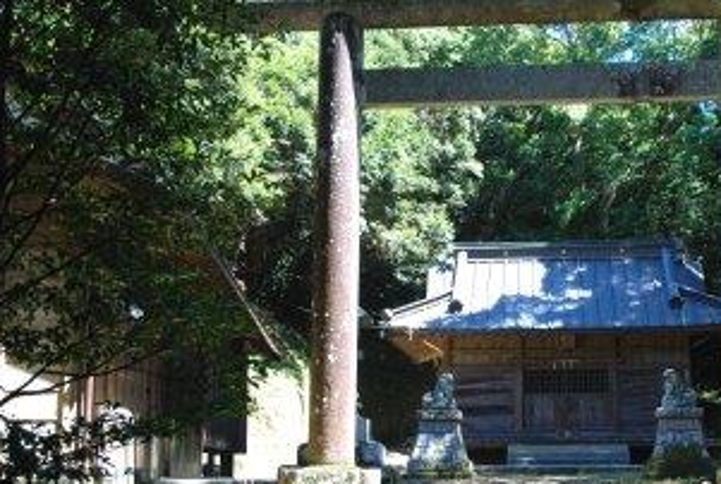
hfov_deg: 34.3
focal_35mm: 58
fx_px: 1164
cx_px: 441
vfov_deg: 23.5
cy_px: 261
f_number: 5.6
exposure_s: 1/125
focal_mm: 26
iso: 200
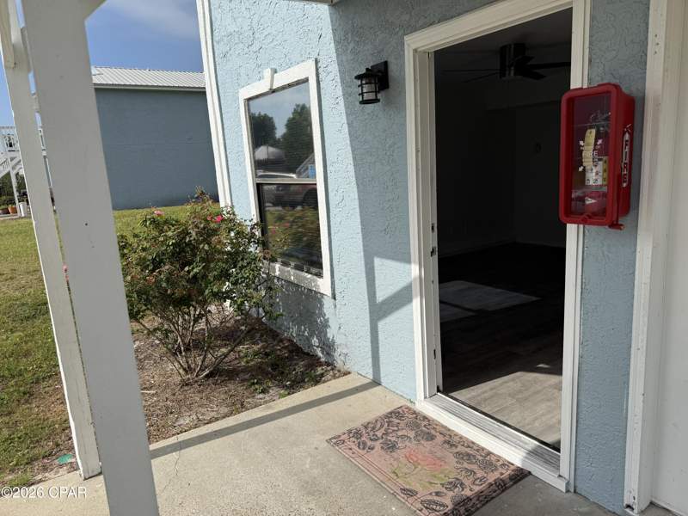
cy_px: 258
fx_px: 477
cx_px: 344
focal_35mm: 24
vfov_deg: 56.8
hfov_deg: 71.6
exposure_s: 1/8130
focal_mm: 6.76
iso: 80
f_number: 1.78
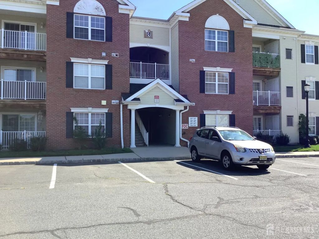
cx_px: 160
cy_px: 120
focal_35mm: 31
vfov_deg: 45.4
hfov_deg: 58.4
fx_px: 286
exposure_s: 1/574
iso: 25
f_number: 2.4
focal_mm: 3.3
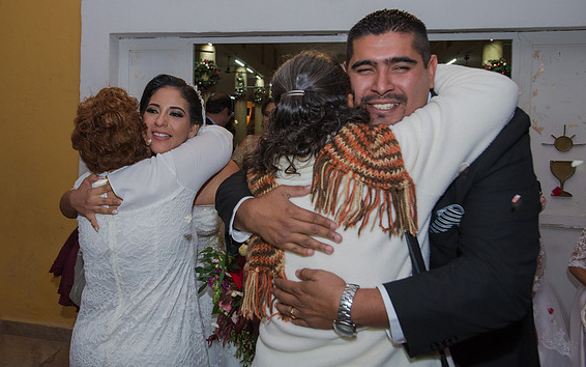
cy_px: 141
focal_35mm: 32
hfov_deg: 59.0
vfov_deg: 39.2
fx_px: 511
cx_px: 227
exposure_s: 1/100
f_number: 3.5
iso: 1600
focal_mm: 25
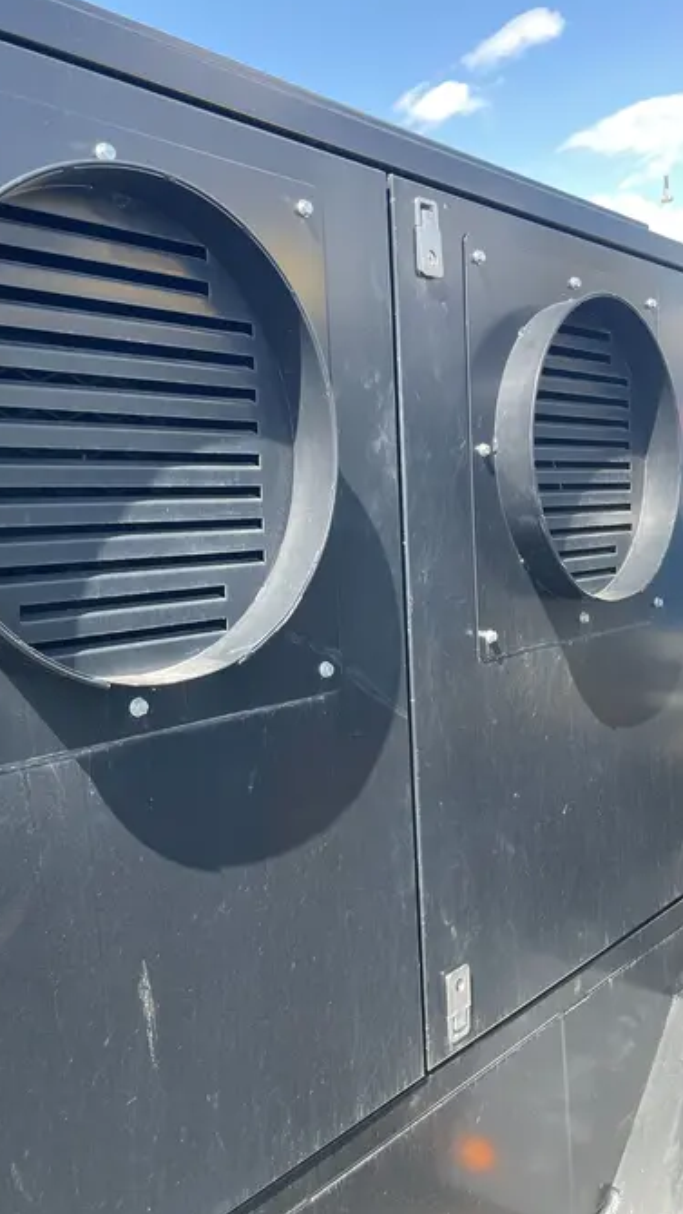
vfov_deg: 62.6
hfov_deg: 37.8
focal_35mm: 31
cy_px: 592
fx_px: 998
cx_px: 326
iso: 32
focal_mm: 4.2
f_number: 1.6
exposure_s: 1/337
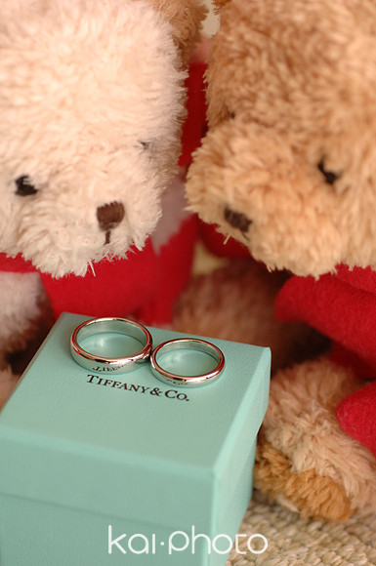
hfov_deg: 15.1
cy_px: 283
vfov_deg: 22.7
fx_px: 1414
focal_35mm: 90
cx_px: 188
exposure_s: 1/250
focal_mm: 60
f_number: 4.5
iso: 400
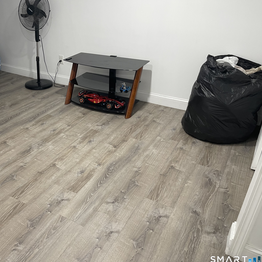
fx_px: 257
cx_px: 86
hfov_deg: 52.9
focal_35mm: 30
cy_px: 132
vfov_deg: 54.0
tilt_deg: -29.6
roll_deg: +1.0
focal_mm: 5.1
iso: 160
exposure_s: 1/60
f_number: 1.6
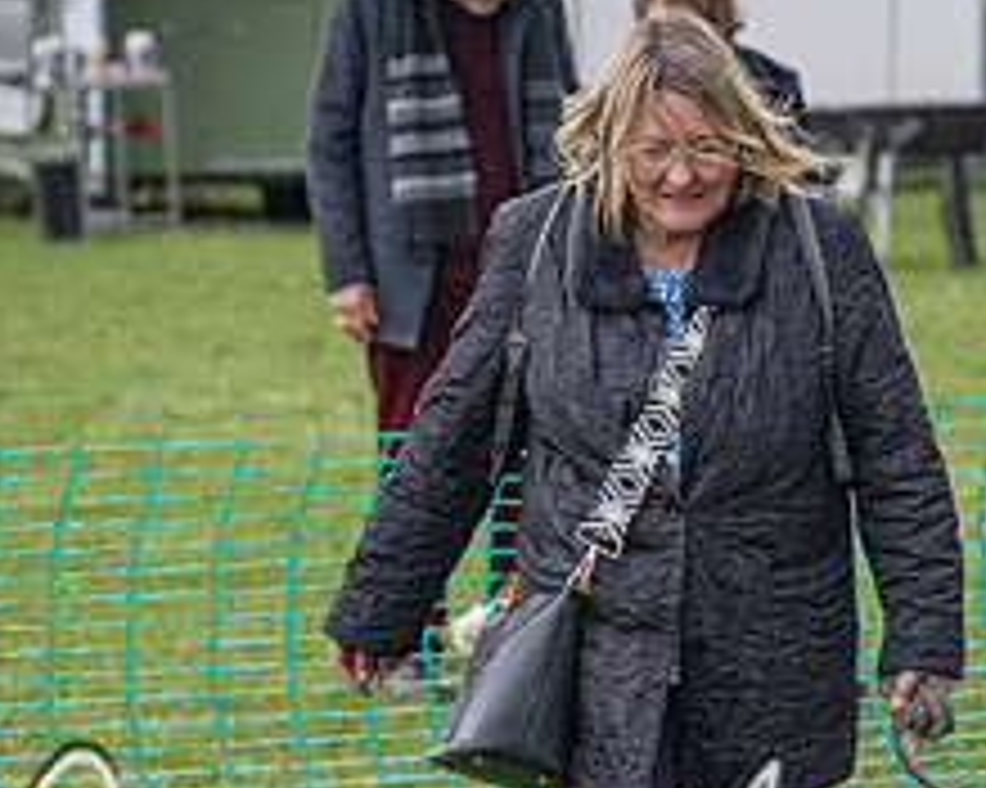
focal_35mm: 286
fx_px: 8342
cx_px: 781
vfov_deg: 5.4
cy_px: 779
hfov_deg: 6.8
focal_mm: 99
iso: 1250
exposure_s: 1/2500
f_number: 4
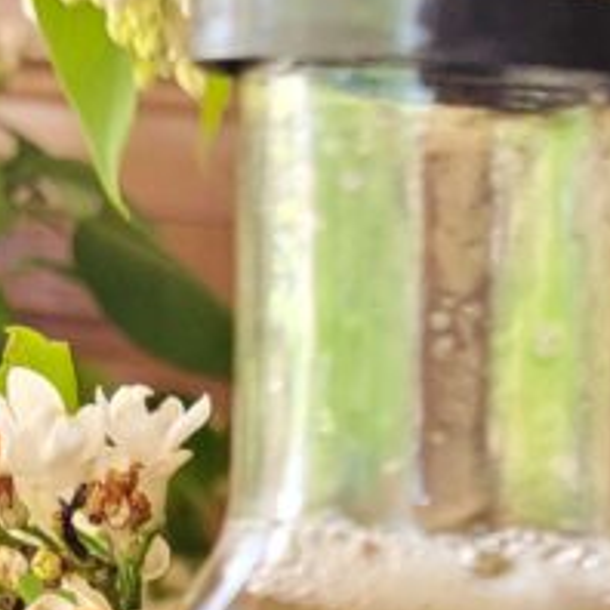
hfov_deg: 14.3
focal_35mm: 119
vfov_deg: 13.1
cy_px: 1146
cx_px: 672
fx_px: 2372
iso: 250
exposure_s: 1/100
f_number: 1.8
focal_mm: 5.4
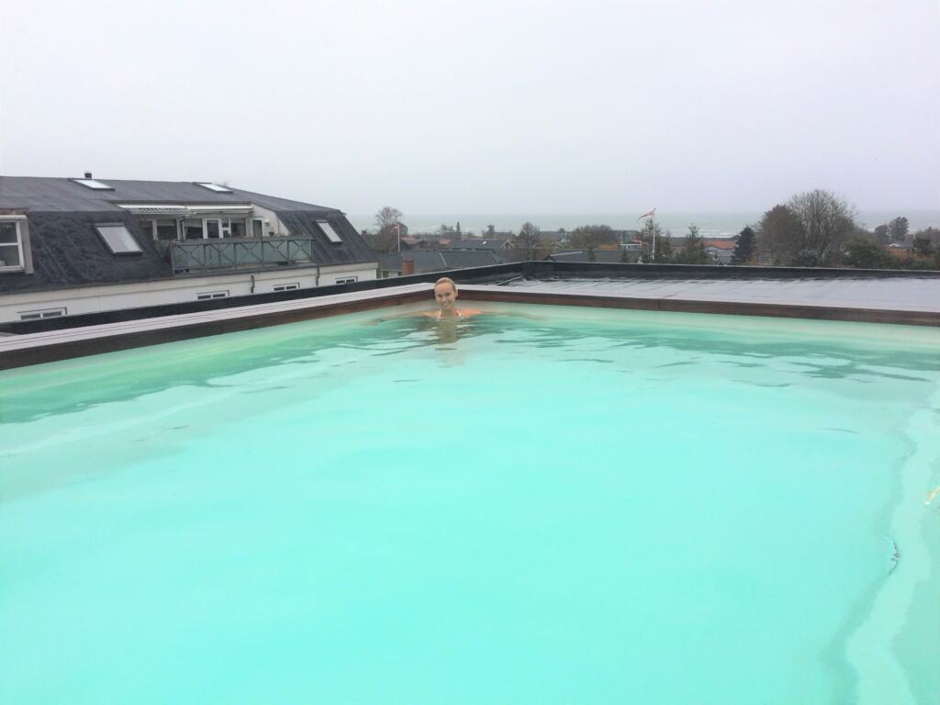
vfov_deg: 48.2
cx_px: 470
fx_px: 787
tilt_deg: -9.3
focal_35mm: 29
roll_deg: -0.2
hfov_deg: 61.7
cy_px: 352
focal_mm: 4.15
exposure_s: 1/398
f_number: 2.2
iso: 32
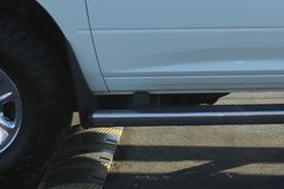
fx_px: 1025
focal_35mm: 130
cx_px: 383
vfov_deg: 10.5
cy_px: 30
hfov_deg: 15.0
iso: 80
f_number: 3
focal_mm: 4.3
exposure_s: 1/320
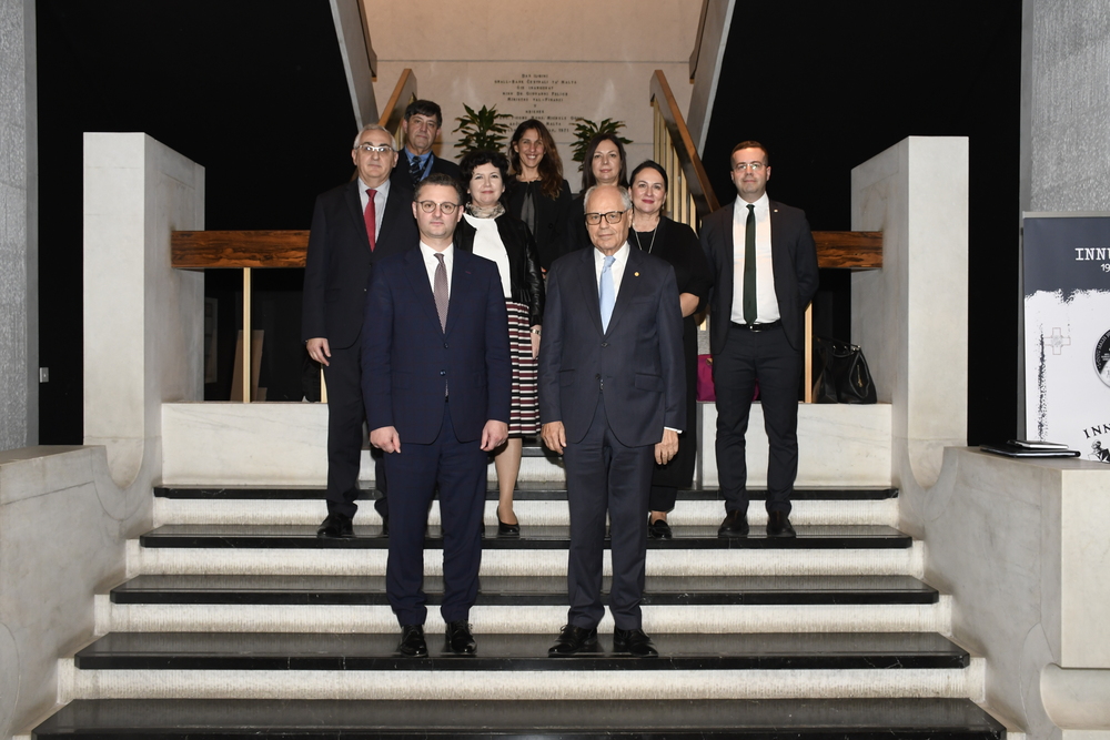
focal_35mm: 33
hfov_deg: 57.2
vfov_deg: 40.0
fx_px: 1018
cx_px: 555
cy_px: 370
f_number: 8
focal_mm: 22
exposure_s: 1/80
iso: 1000
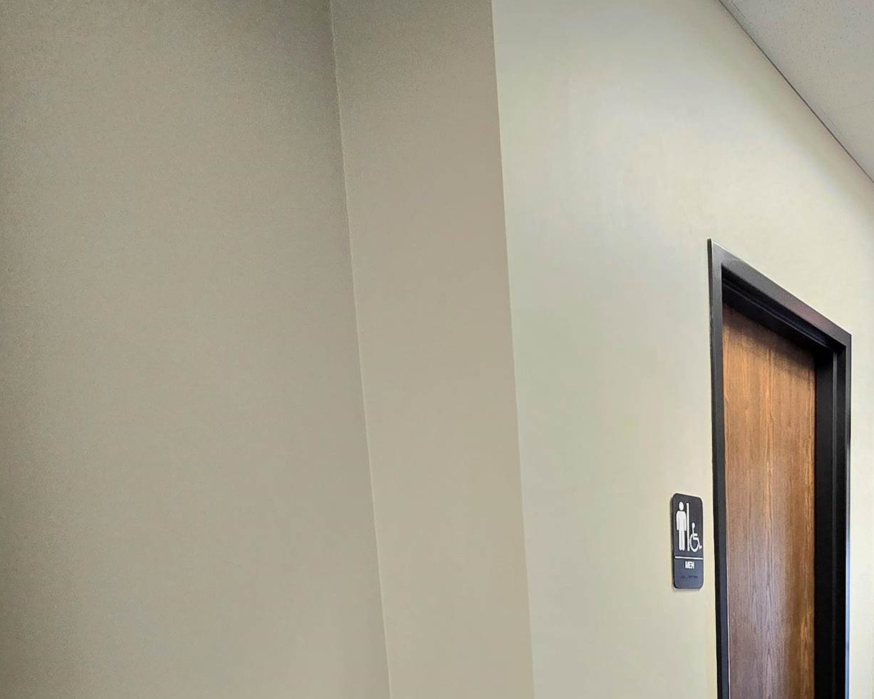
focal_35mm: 32
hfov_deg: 51.8
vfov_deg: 37.7
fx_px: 828
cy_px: 781
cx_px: 710
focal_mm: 2.2
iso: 160
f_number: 2.2
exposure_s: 1/60.2
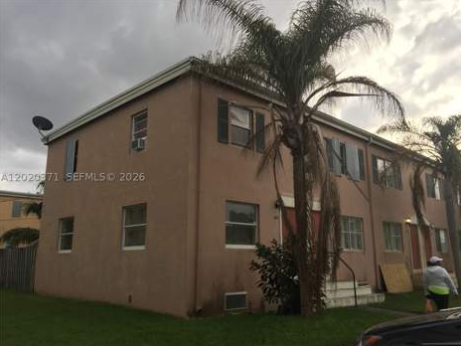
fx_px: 400
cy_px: 177
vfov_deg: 46.8
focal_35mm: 30
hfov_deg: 60.0
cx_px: 236
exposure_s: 1/120
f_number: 2.2
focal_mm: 4.15
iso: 50
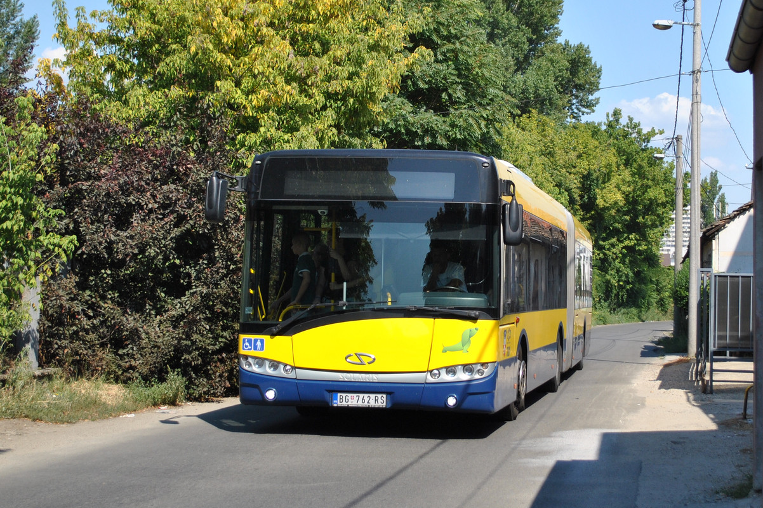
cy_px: 254
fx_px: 1017
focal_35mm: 48
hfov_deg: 41.1
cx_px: 382
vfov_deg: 28.0
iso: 200
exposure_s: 1/1000
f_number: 4.8
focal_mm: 32
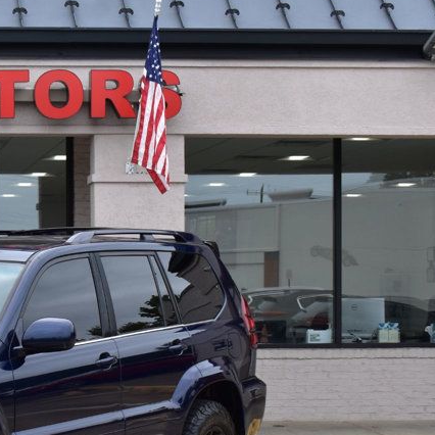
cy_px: 300
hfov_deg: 17.0
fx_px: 1393
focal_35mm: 98
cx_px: -79
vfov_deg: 17.7
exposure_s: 1/250
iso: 400
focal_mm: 32
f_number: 10
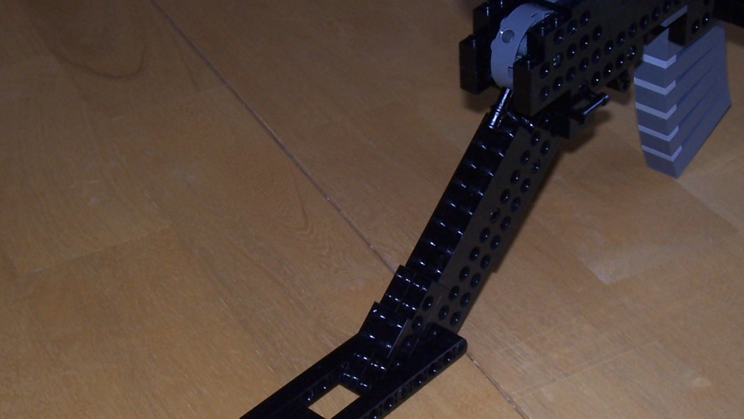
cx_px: 395
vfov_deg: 17.2
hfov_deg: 30.1
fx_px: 1381
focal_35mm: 70
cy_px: 265
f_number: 2.7
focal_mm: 5.6
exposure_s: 1/60
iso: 80
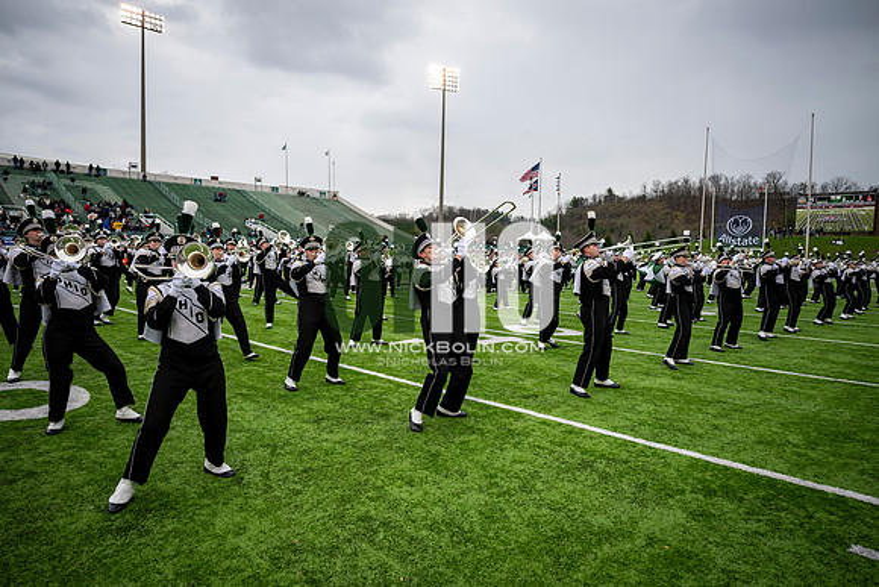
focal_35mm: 24
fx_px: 586
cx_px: 440
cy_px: 294
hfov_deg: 73.7
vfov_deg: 53.2
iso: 100
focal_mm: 24
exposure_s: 1/500
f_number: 2.8
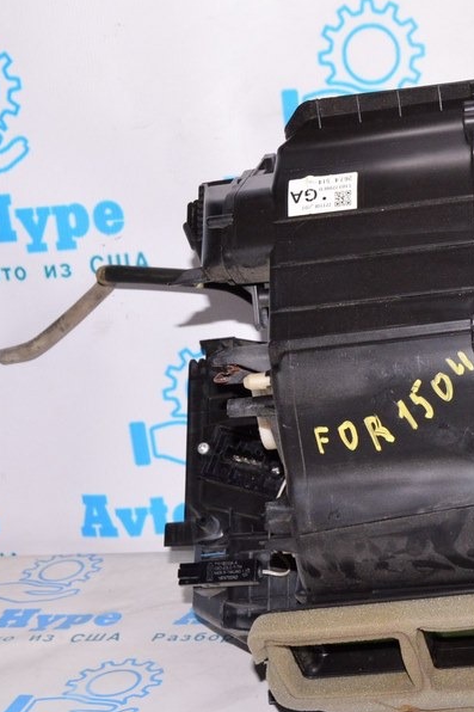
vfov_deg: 30.1
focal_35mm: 67
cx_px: 487
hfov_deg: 19.6
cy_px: 403
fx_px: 1324
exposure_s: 1/200
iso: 1600
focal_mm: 26
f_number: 8
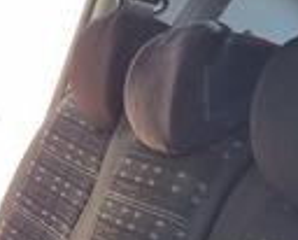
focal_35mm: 129
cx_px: -19
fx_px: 1140
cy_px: 542
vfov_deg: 10.6
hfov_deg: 14.6
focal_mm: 5.4
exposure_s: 1/129
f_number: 1.8
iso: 50
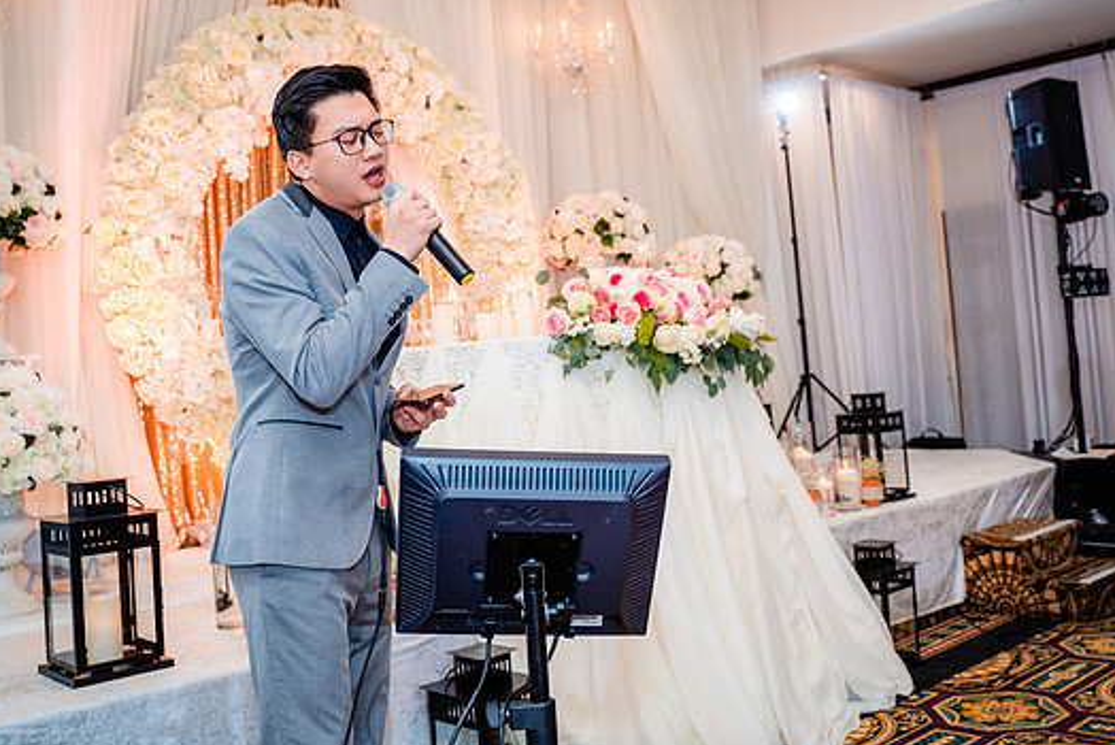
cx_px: 577
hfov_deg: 53.1
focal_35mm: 36
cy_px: 290
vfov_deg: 36.7
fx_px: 1116
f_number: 3.5
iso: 640
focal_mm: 28
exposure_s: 1/160
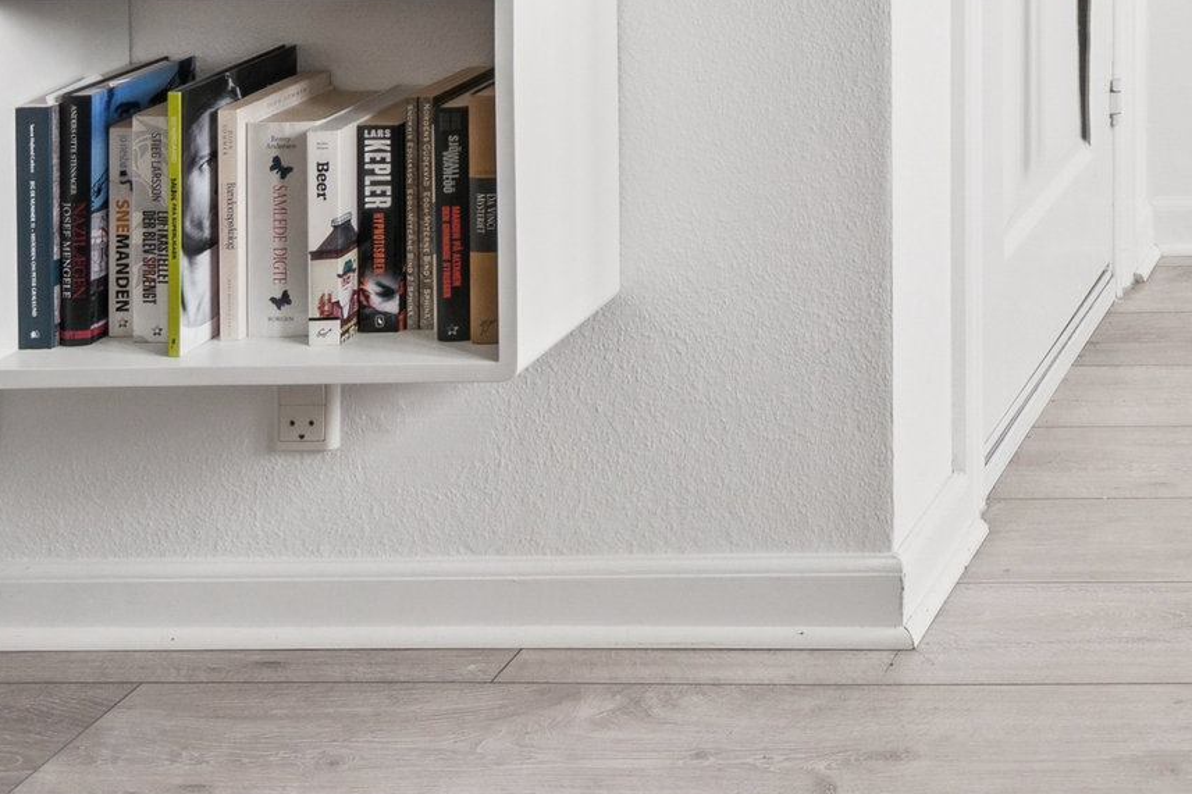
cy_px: -451
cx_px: 1676
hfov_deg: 25.7
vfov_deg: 18.6
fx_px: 2085
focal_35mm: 63
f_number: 9
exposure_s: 1/30
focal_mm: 18
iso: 640
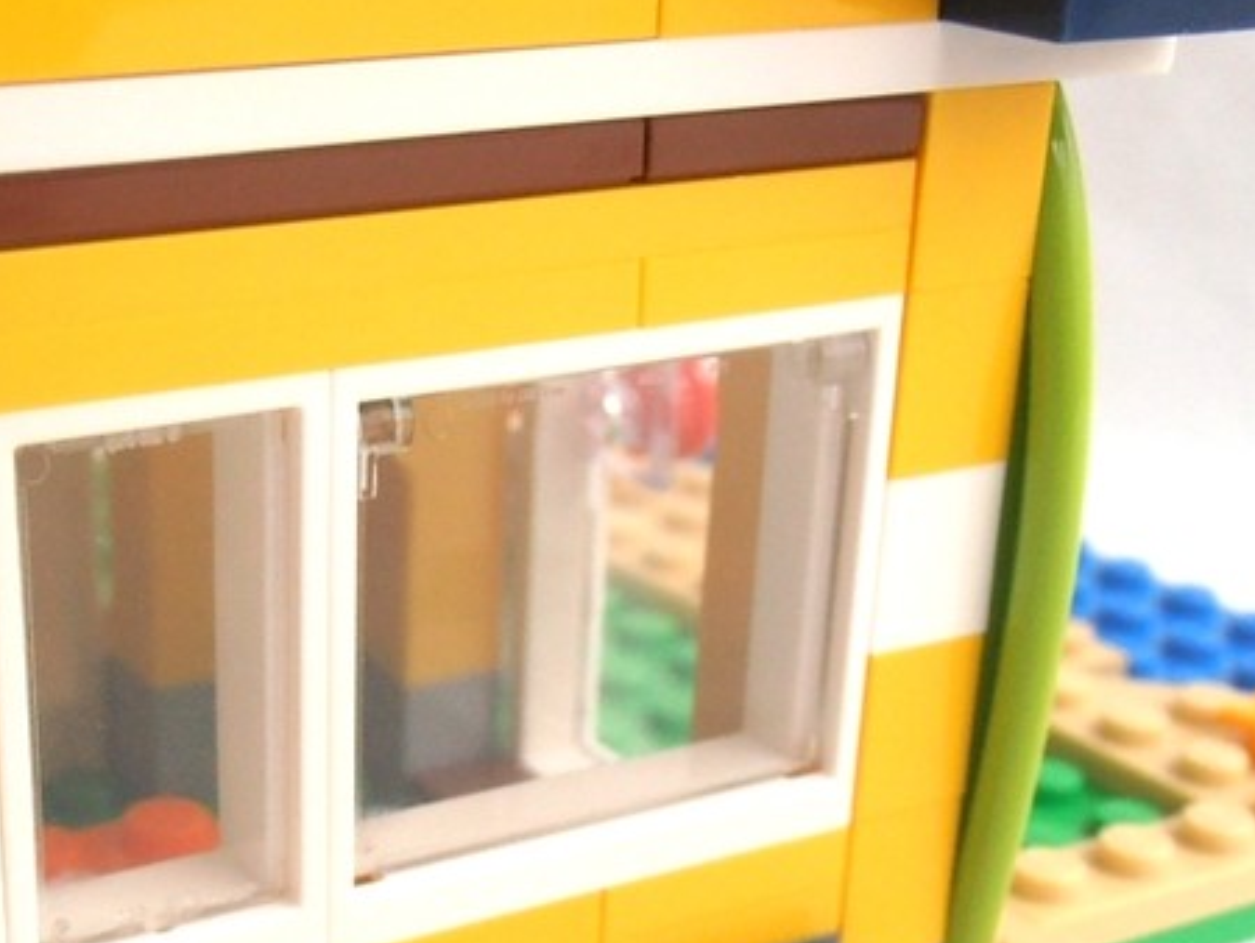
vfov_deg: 19.6
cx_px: 396
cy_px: 841
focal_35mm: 74
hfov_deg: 26.1
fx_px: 2684
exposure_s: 1/30
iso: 125
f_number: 3.9
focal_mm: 6.61
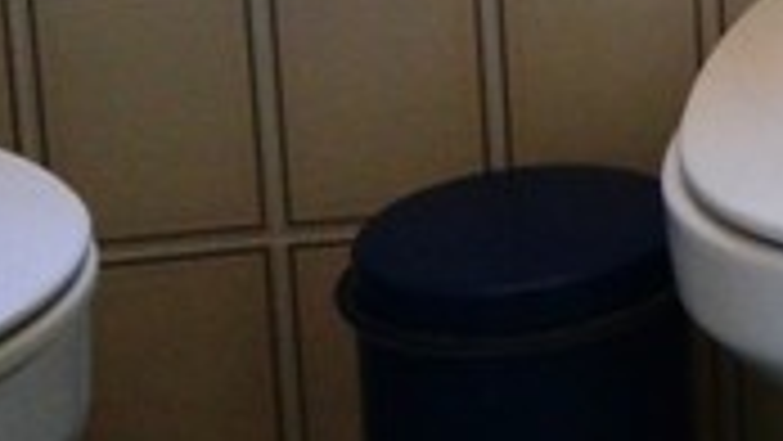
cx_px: 1260
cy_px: -346
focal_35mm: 112
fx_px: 2326
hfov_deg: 16.9
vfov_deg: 10.2
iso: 800
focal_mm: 11
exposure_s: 1/125
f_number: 3.5
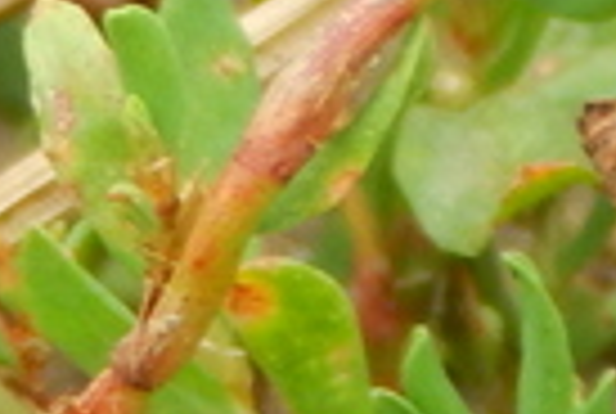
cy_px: 950
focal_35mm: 2036
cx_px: -564
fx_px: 34914
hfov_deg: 1.0
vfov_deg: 0.7
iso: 160
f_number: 5.7
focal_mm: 56.5
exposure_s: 1/60
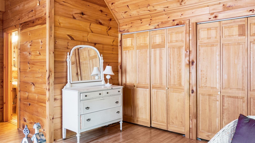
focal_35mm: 29
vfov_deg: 40.2
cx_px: 128
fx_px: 196
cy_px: 67
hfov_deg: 66.1
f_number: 9
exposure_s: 3.2
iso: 250
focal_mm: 12
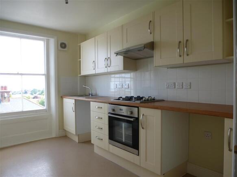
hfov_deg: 71.6
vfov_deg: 56.8
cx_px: 118
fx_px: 164
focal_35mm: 24
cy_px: 88
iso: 100
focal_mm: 4.3
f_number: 3.3
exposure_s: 1/80
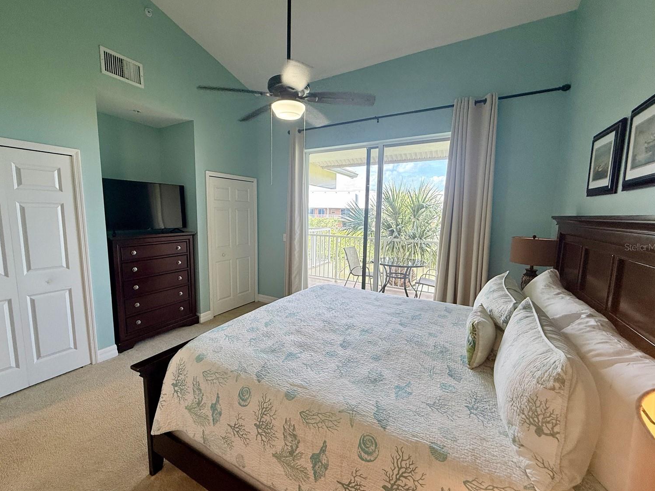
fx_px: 284
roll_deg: -0.6
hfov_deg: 98.1
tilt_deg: -6.0
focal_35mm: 15
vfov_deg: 81.8
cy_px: 247
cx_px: 315
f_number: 2.2
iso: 125
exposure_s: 1/120
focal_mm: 2.22
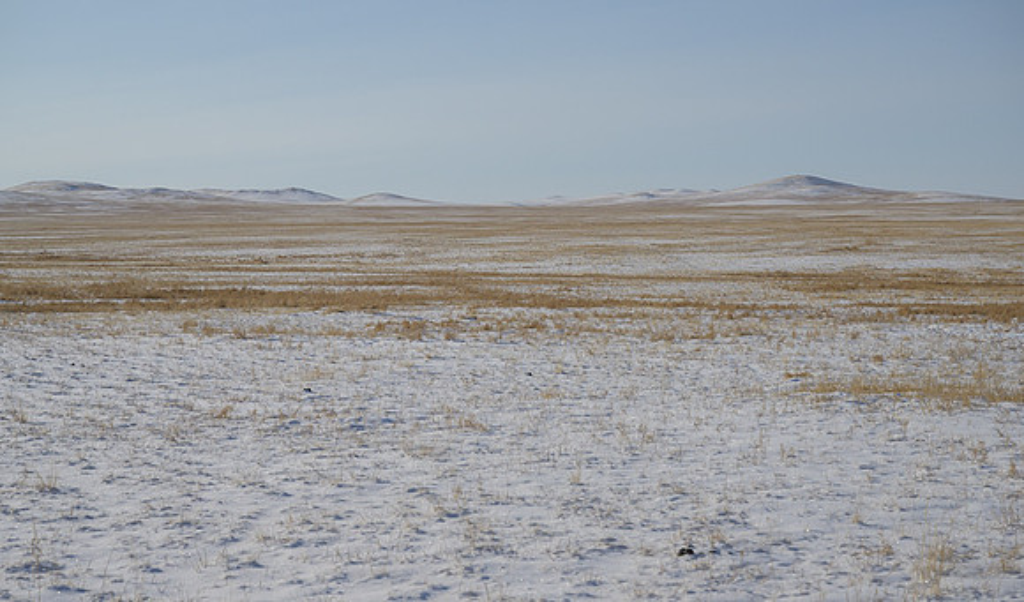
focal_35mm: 73
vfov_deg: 17.1
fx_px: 2002
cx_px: 511
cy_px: 313
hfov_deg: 28.7
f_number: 7.1
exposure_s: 1/3200
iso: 100
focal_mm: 70
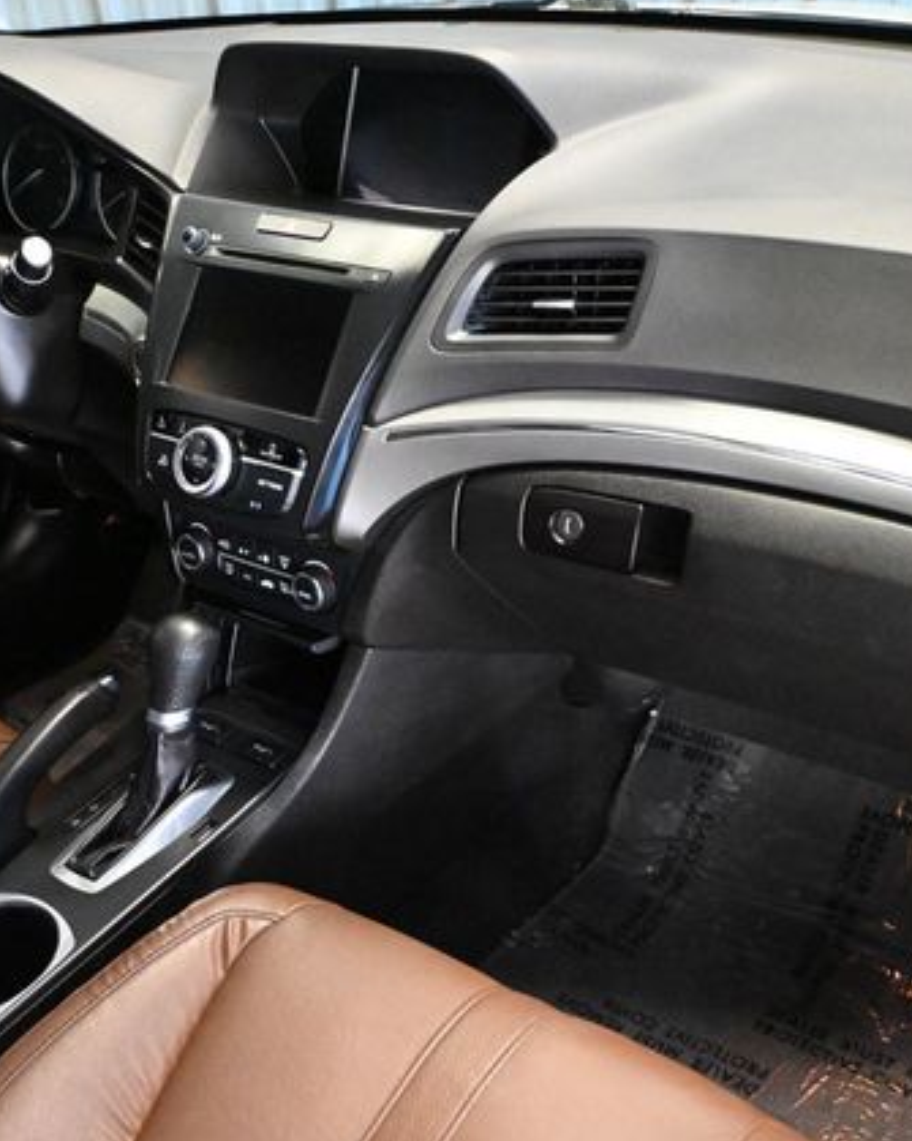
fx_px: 1451
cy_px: 569
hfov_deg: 34.9
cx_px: 468
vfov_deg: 42.9
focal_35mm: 43
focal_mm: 20
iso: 11400
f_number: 3.8
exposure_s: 1/60
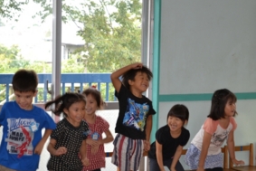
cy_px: 107
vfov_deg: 11.7
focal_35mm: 117
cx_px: 130
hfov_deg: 17.5
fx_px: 830
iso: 400
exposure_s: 1/60
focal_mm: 55
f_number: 5.6
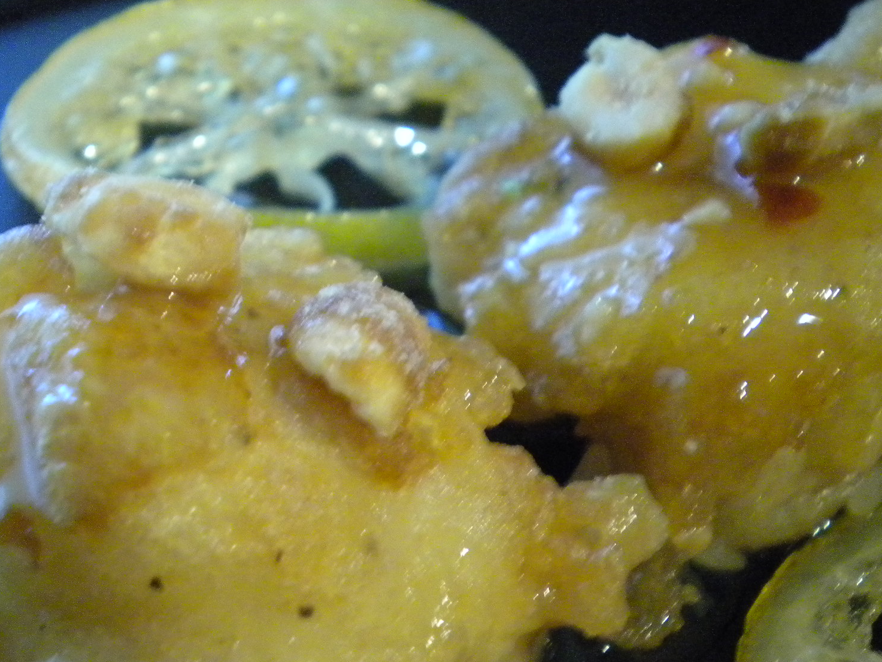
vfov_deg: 25.5
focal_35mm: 57
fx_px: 1452
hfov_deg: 33.5
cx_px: 295
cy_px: 457
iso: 800
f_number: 3.5
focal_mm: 7.4
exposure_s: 1/7.6
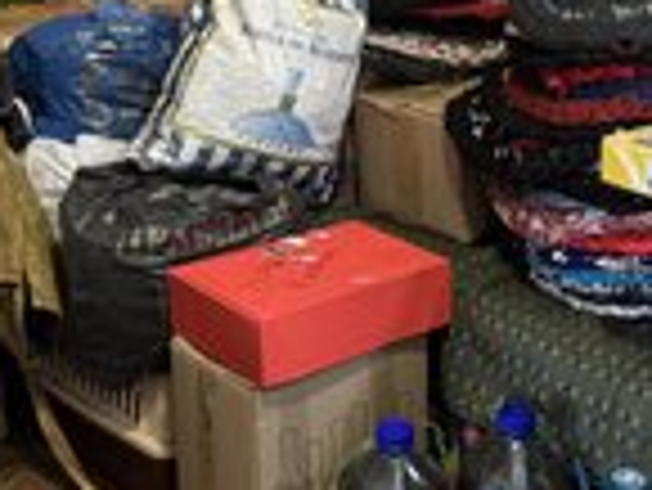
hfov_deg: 29.3
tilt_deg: -18.3
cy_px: 166
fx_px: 1244
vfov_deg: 22.2
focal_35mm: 66
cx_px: 405
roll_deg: -0.7
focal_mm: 6.76
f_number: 1.78
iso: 640
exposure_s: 1/33
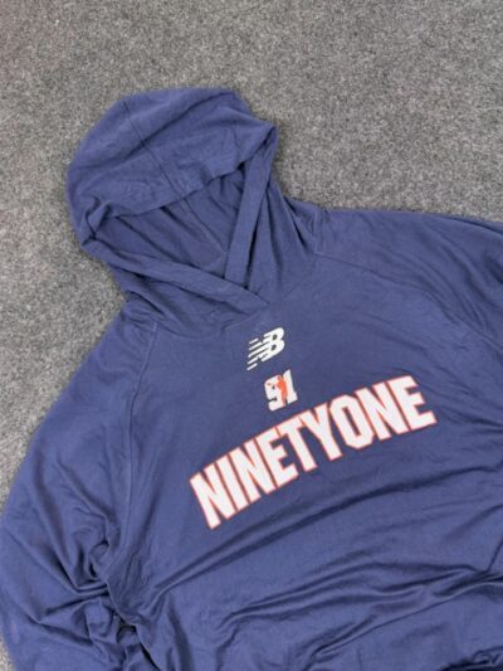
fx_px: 465
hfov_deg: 56.8
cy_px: 336
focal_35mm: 24
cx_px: 252
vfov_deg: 71.6
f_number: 1.78
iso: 160
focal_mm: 6.76
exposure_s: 1/100
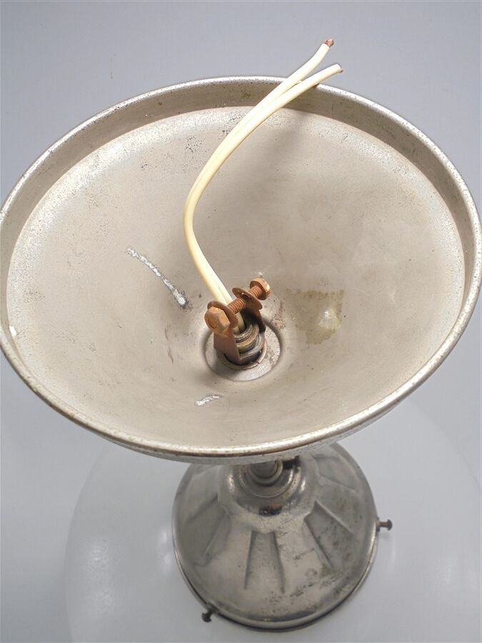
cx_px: 241
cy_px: 322
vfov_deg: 54.0
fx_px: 631
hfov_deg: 41.8
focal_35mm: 34
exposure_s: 1/60
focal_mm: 6.1
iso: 100
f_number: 4
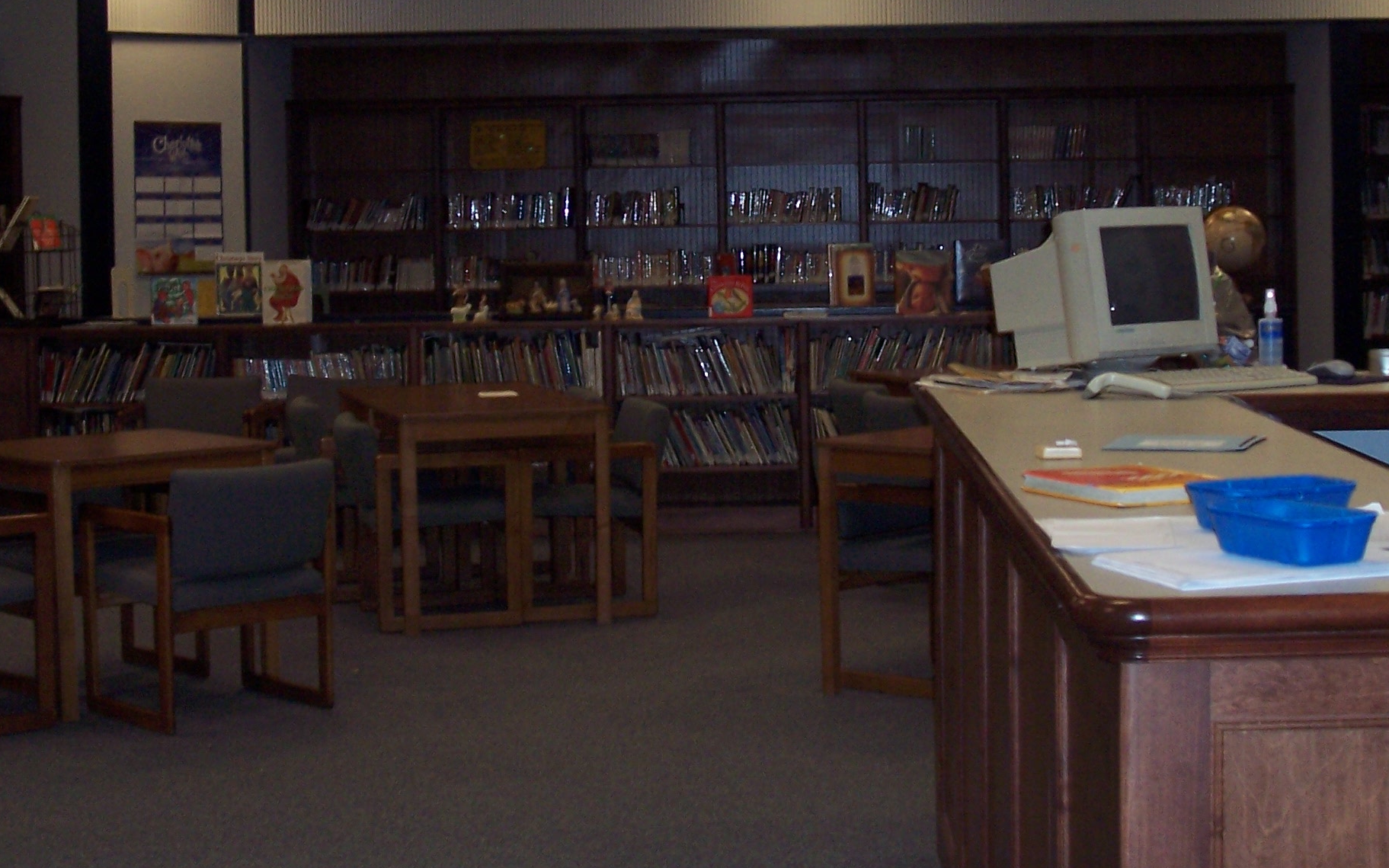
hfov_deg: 28.9
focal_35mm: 71
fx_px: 2687
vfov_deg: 18.3
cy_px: 273
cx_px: 858
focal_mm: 8.6
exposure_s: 1/60
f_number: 3.4
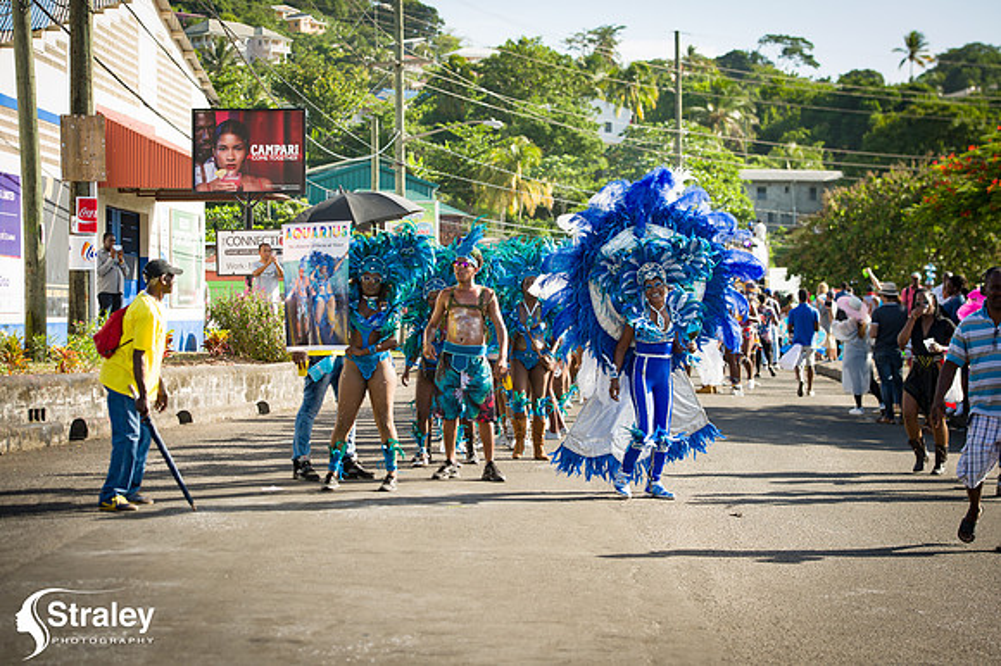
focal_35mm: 85
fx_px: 2362
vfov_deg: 16.1
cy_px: 333
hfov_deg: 23.9
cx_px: 500
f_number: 5.6
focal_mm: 85
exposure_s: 1/200
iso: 100
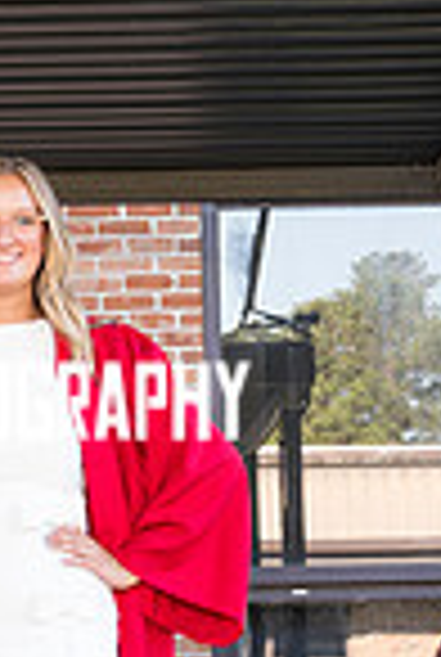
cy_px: 756
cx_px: 86
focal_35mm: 120
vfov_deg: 16.4
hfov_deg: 11.4
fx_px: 2194
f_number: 5.6
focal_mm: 39
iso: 320
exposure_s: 1/60
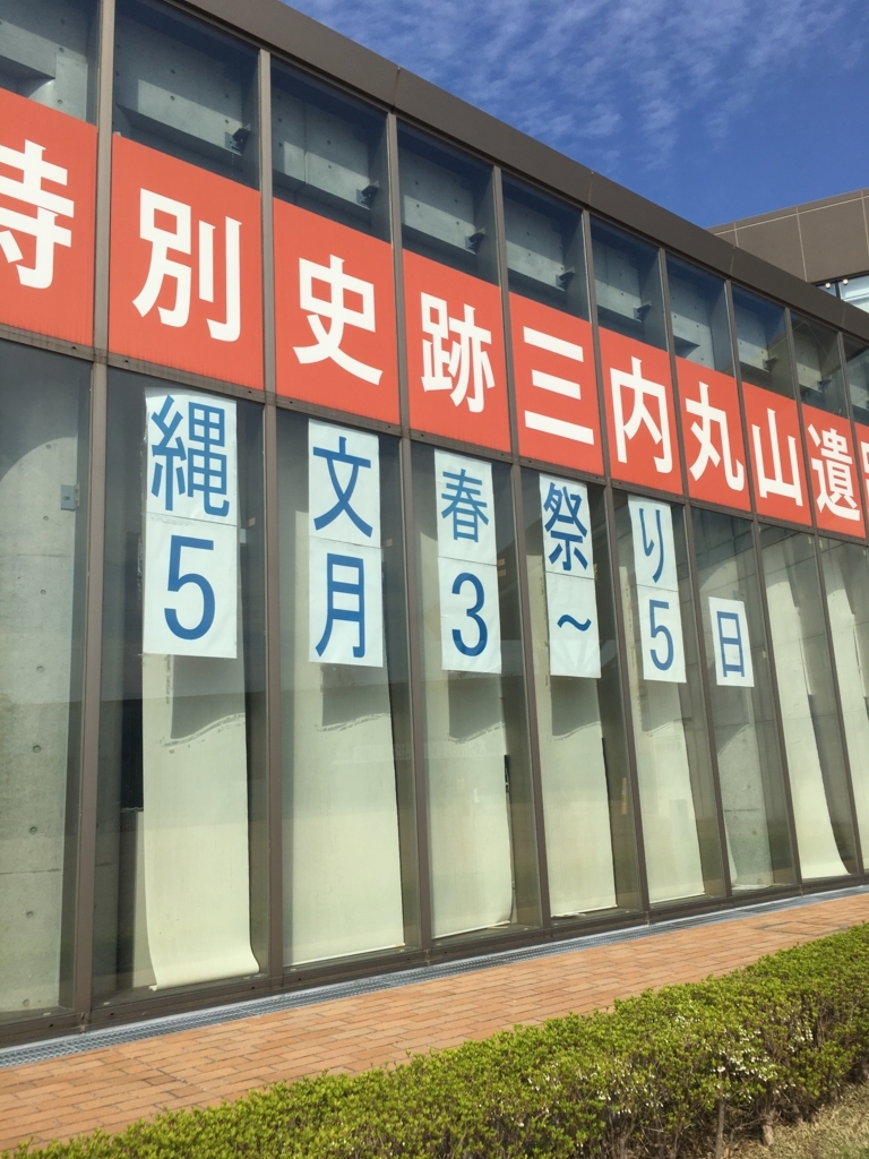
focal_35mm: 29
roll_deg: +4.1
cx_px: 434
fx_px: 971
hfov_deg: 48.2
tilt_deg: +14.9
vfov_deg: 61.7
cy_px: 580
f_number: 2.2
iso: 25
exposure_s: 1/2849
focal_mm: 4.15
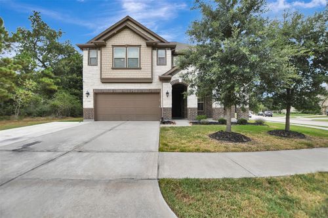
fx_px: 137
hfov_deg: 100.4
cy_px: 109
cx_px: 164
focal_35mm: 15
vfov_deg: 77.3
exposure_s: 1/160
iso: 100
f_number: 4
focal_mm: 10
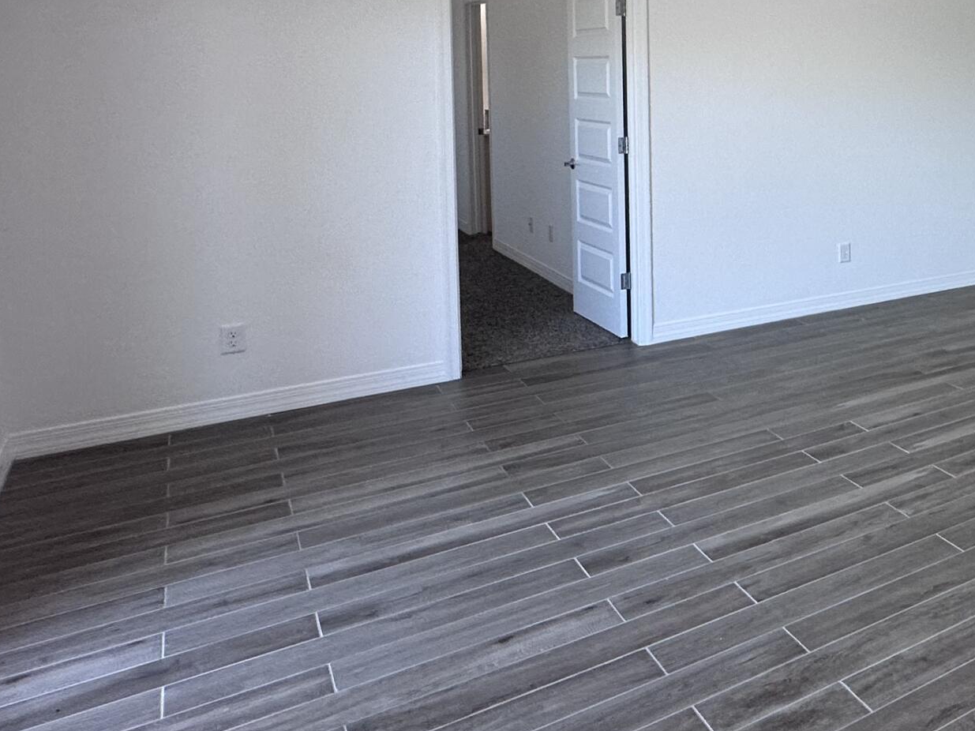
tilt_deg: -2.9
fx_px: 958
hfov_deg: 41.9
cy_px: 133
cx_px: 1089
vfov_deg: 39.9
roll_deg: -0.3
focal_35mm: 34
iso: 125
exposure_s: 1/120
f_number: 2.2
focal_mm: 2.22
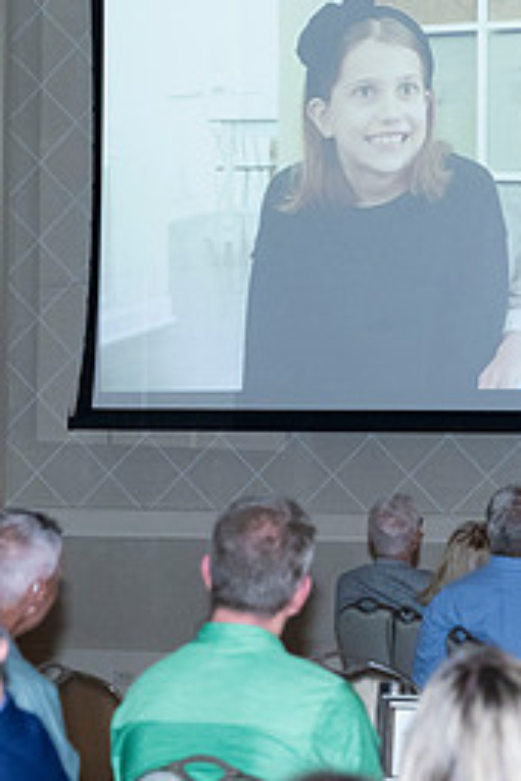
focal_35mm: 134
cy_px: 369
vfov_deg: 15.3
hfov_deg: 10.2
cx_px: 423
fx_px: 2909
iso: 2500
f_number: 4
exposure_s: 1/200
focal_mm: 59
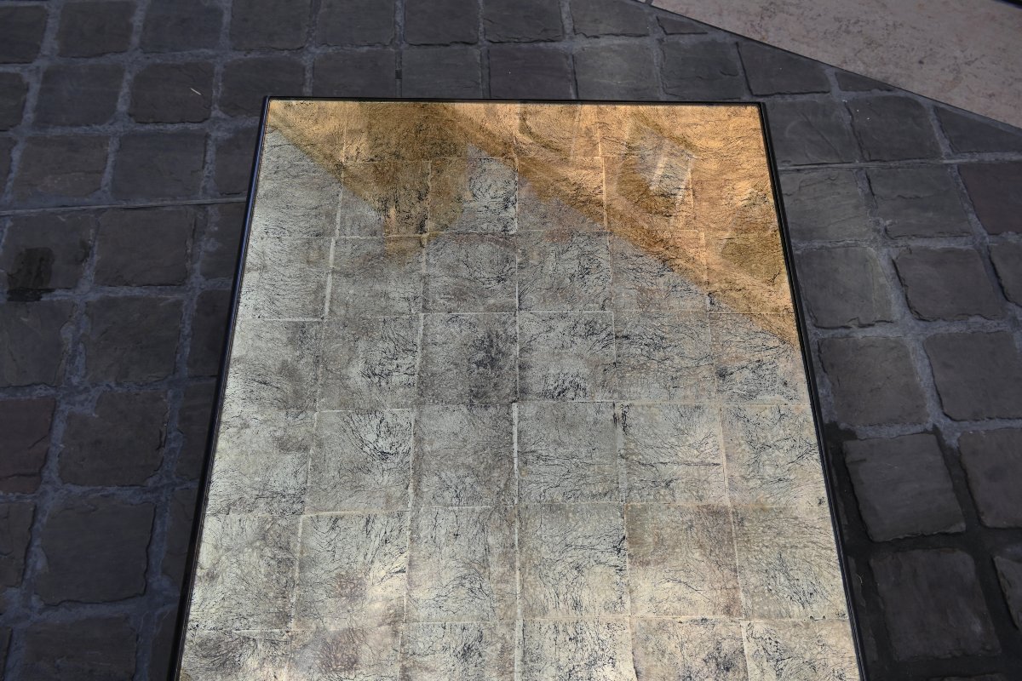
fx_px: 830
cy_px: 340
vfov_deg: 44.6
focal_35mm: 29
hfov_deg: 63.2
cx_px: 511
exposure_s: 1/250
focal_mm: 19.5
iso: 100
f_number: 5.6
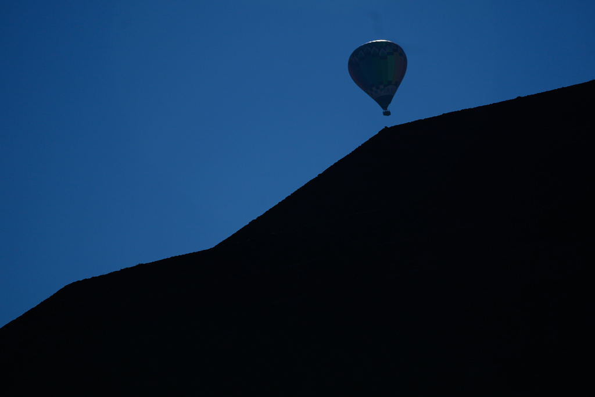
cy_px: 198
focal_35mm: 198
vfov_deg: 6.9
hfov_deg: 10.4
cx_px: 298
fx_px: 3273
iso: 125
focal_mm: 198
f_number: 5.6
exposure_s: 1/8000
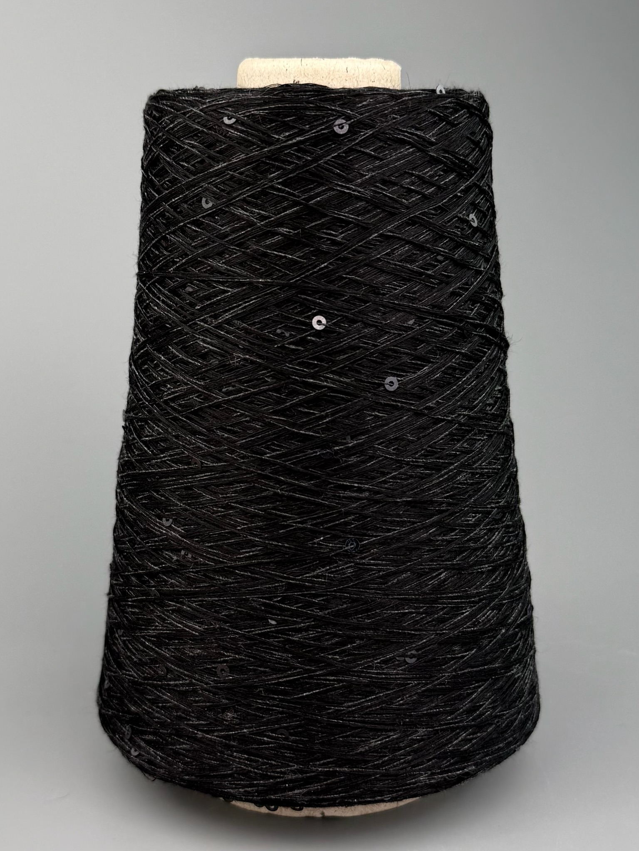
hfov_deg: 56.8
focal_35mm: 24
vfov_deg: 71.6
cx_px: 320
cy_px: 426
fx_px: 591
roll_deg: -1.0
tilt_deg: -12.1
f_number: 1.78
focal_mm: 6.76
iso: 80
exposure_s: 1/735
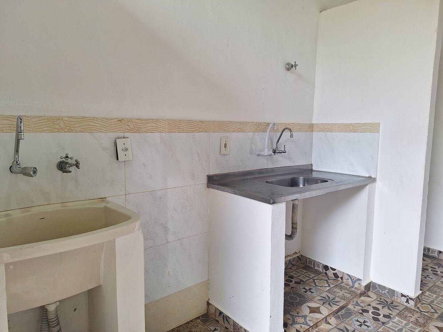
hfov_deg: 73.9
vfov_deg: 58.9
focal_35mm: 23
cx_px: 222
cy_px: 166
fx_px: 294
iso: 40
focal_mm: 5.54
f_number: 1.8
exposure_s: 1/60
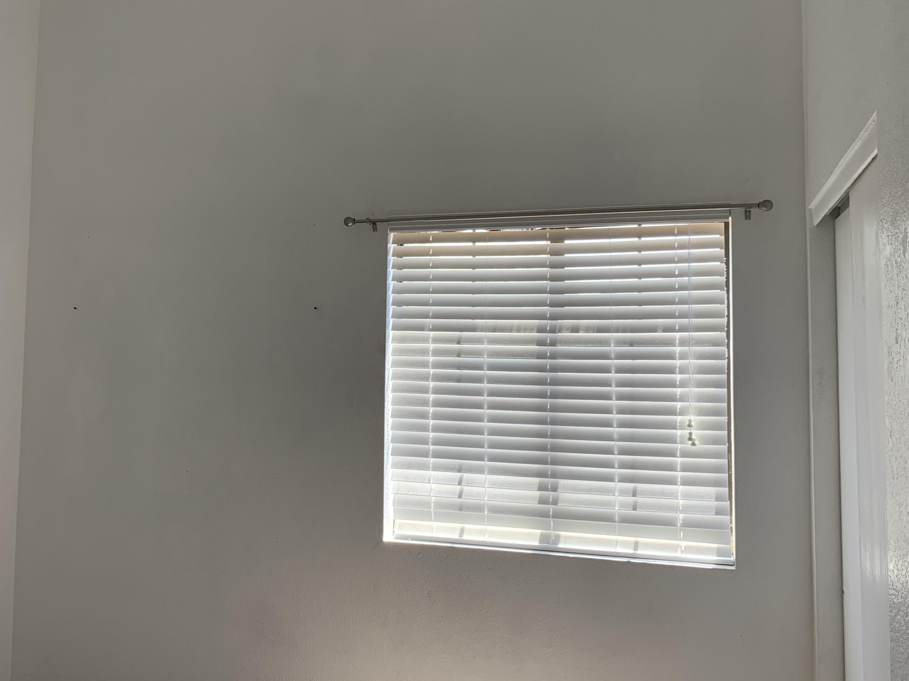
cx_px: 374
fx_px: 919
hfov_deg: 52.4
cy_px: 302
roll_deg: -1.0
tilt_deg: +3.7
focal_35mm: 35
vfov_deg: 40.6
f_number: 1.8
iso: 64
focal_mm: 4.25
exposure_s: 1/121
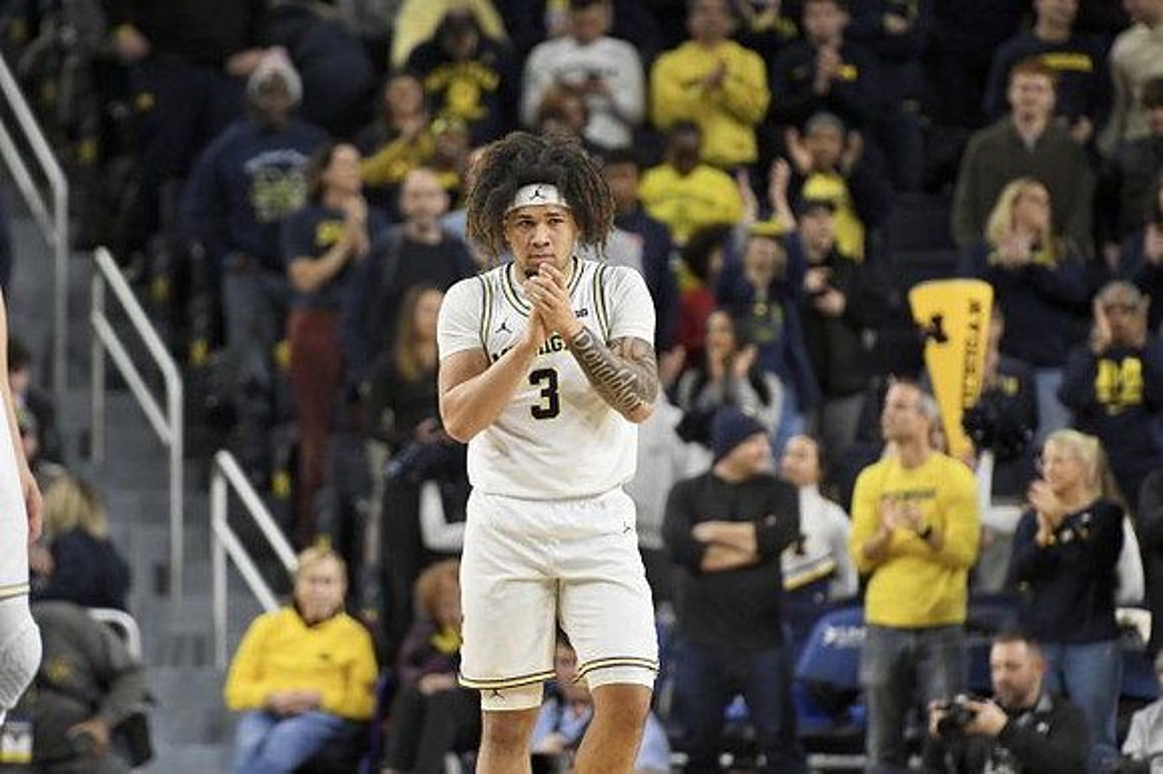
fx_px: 9686
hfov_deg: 6.9
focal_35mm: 300
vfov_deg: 4.6
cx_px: 582
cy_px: 387
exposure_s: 1/1000
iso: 2500
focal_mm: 200
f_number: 2.8
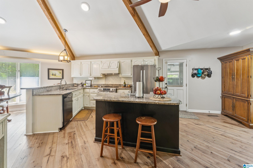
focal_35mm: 15
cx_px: 126
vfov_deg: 78.5
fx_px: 103
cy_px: 84
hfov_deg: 101.5
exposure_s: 1/3.33
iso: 400
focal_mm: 14.7
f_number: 13
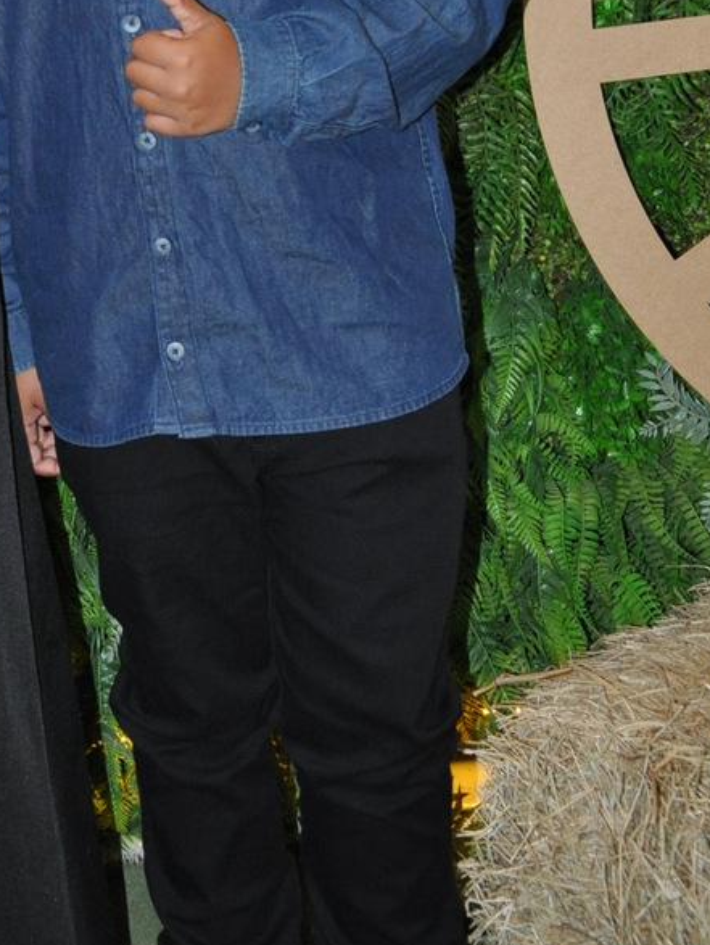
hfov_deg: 14.2
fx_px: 2814
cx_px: 6
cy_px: -171
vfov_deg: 18.2
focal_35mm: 103
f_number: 4.2
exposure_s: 1/60
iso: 800
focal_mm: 30
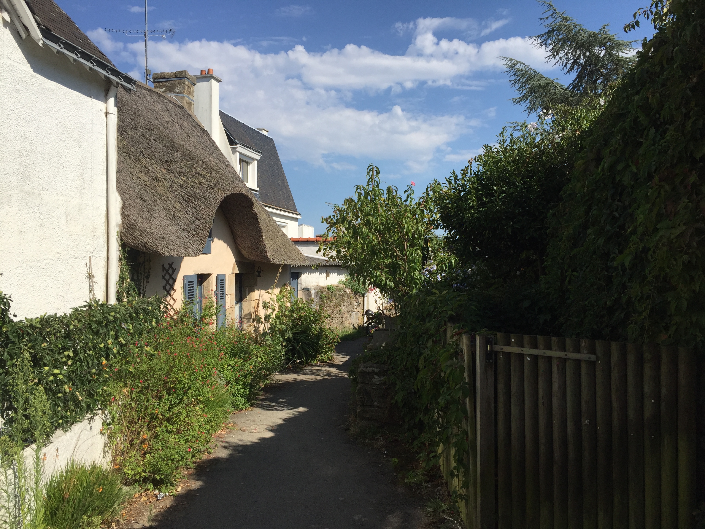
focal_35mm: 29
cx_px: 352
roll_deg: -0.5
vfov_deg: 48.2
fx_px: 591
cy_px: 264
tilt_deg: +0.8
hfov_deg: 61.7
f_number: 2.2
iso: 32
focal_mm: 4.15
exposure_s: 1/3049
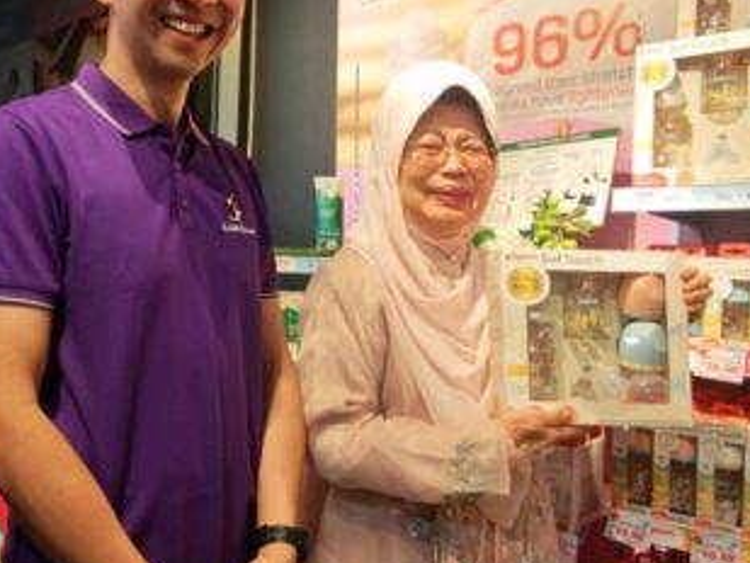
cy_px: 289
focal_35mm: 33
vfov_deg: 43.0
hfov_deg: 54.6
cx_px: 274
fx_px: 715
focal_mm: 1.82
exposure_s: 1/50
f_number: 2
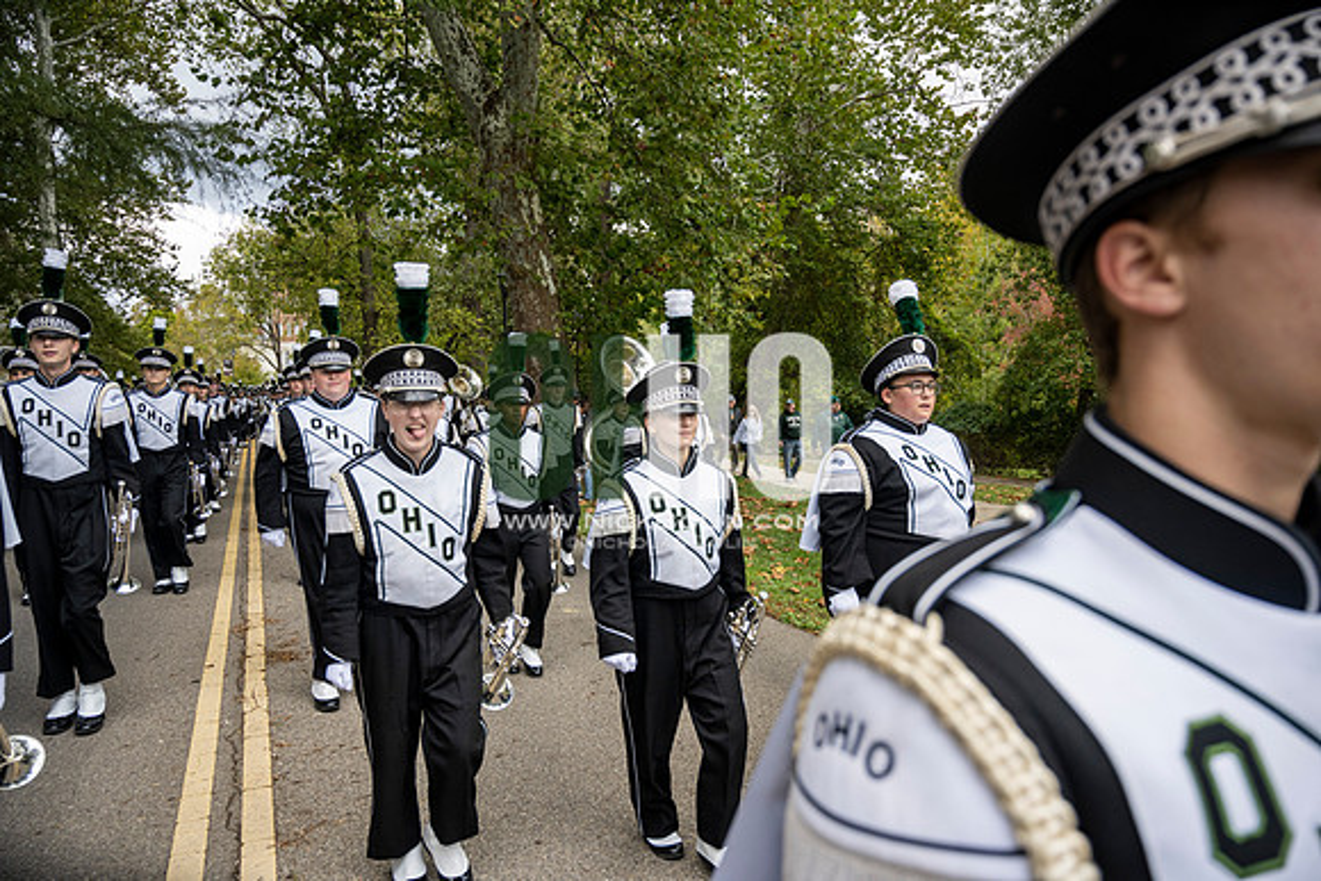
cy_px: 440
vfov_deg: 53.2
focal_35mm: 24
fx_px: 881
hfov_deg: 73.7
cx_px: 660
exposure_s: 1/1000
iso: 500
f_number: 4
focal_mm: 24
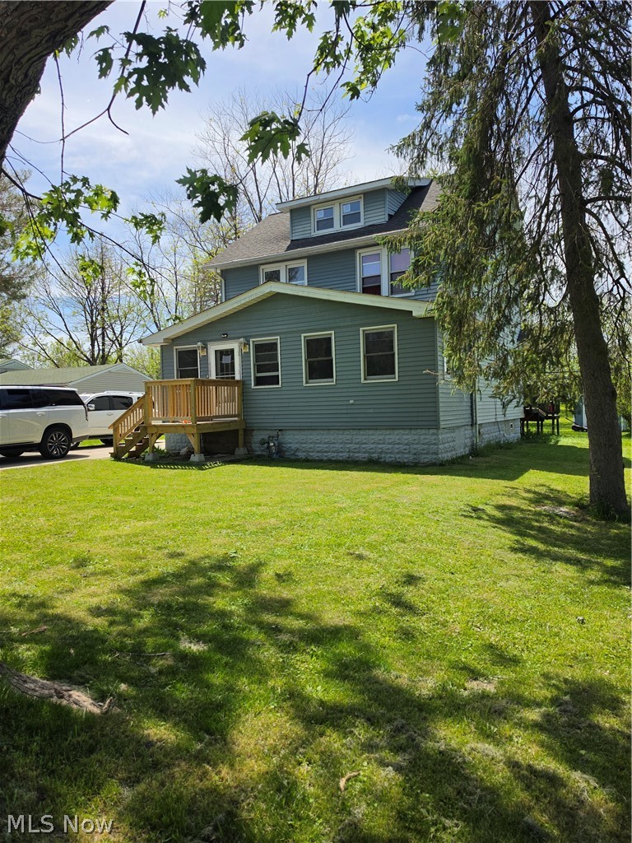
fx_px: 560
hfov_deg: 58.9
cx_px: 316
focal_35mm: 23
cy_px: 422
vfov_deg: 73.9
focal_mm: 6.5
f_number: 1.4
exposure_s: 1/7622
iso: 64
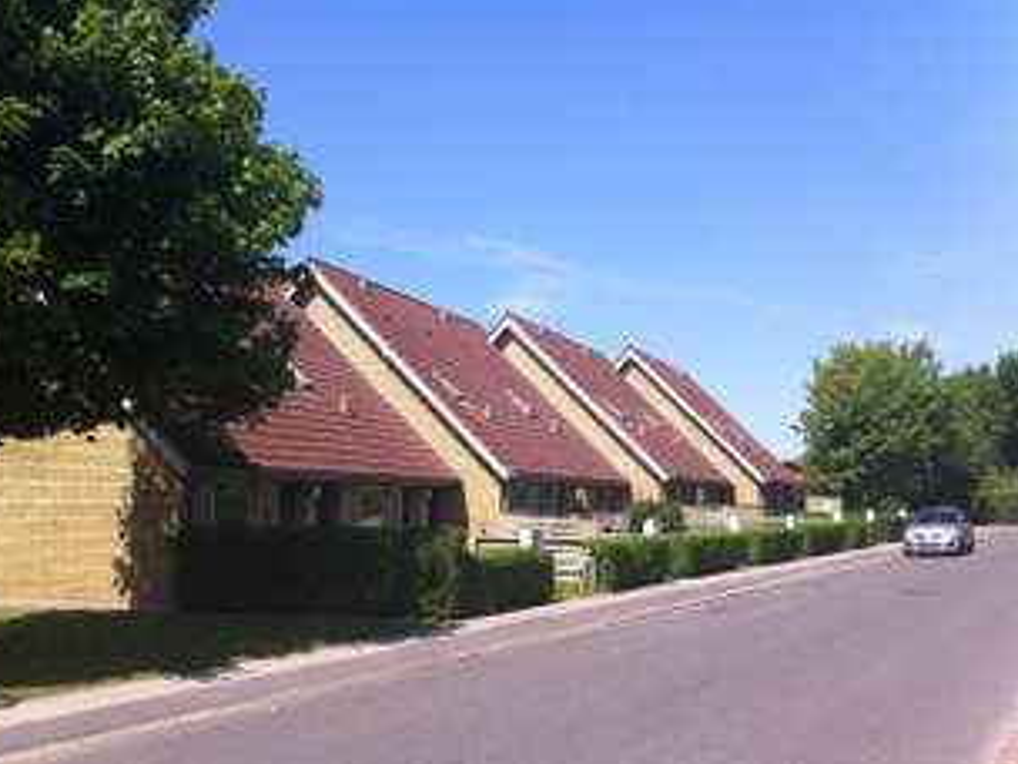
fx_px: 1265
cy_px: 452
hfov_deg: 43.8
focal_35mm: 43
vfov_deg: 33.5
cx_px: 469
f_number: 2.8
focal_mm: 3.85
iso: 80
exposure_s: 1/1207
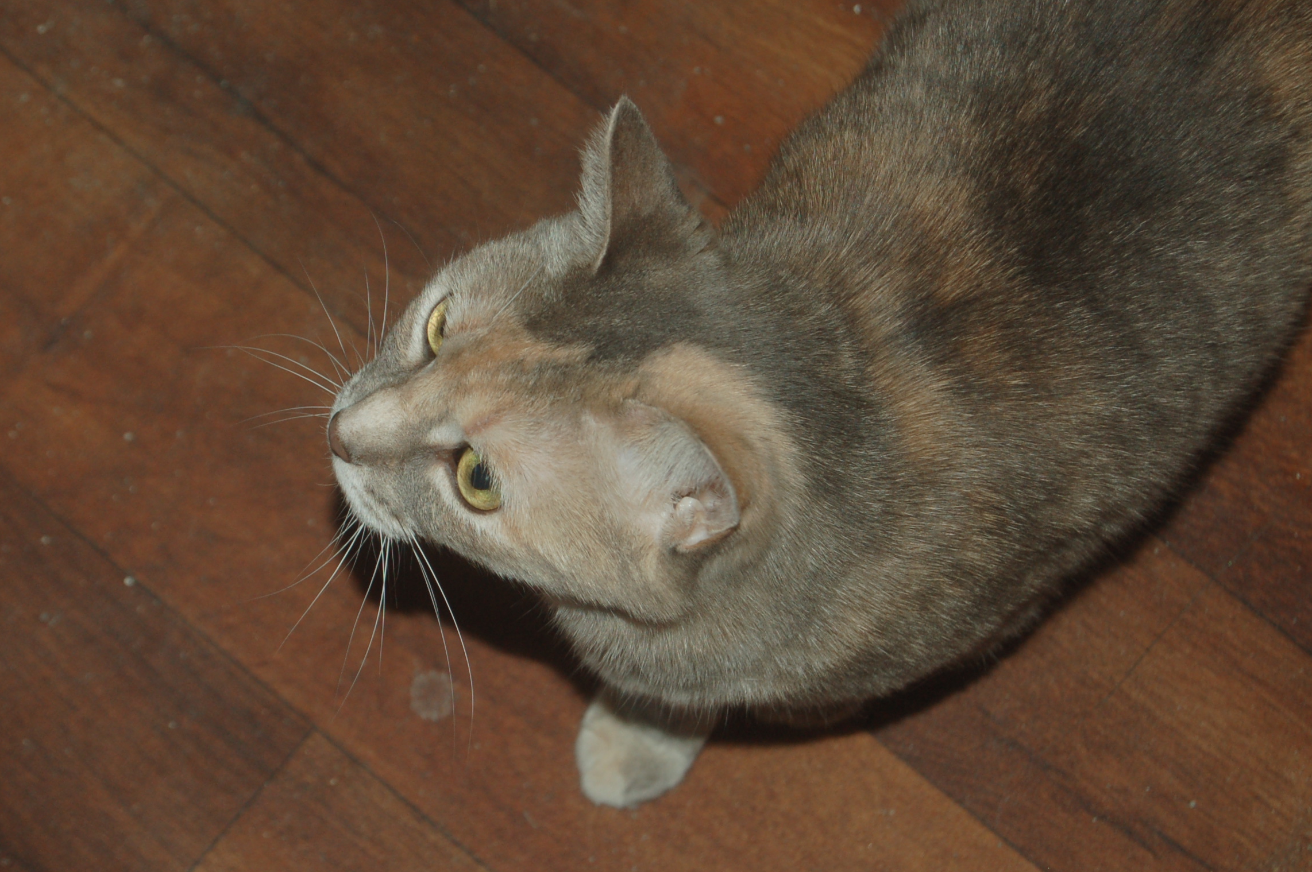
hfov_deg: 18.8
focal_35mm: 109
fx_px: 3957
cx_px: 509
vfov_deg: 12.6
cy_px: 460
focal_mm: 55
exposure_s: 1/60
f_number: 5.6
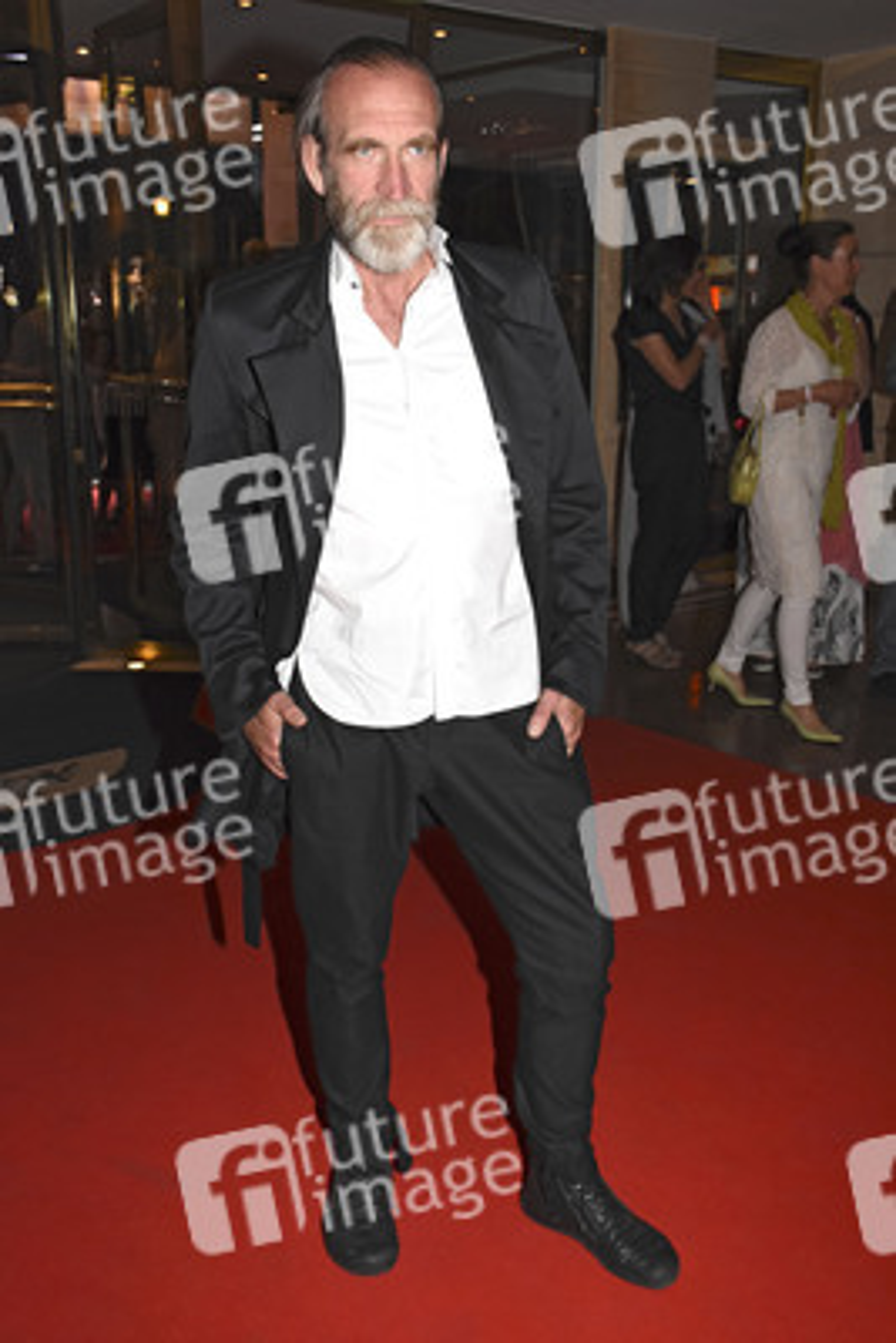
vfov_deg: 53.1
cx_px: 448
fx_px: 1343
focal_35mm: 36
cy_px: 672
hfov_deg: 36.9
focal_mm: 24
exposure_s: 1/250
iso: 1600
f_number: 5.6
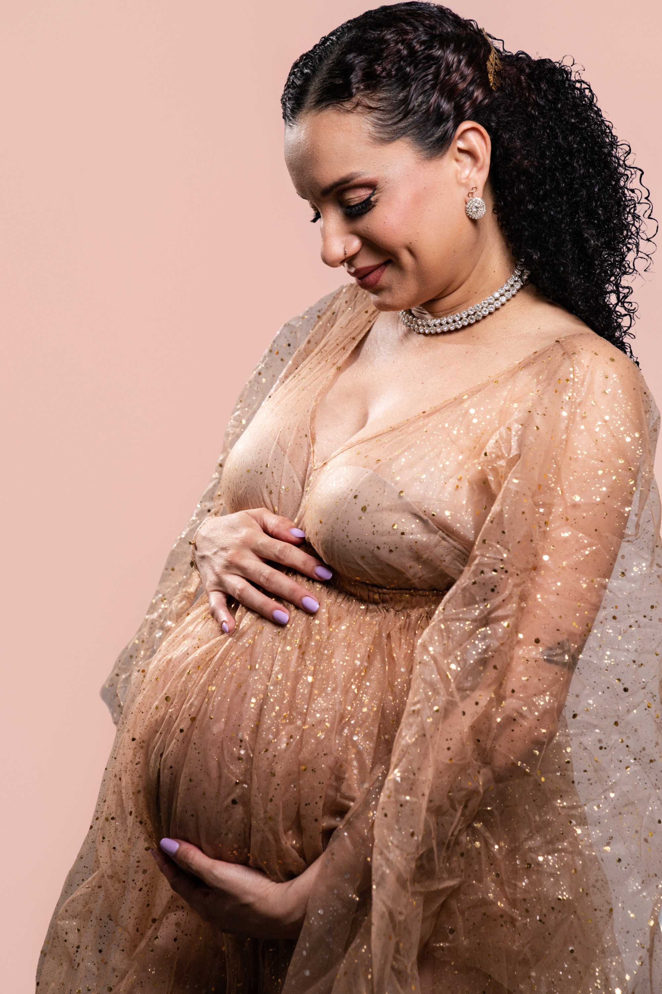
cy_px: 497
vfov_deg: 28.8
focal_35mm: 70
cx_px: 331
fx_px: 1931
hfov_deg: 19.5
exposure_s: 1/200
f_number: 5
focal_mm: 70
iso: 320
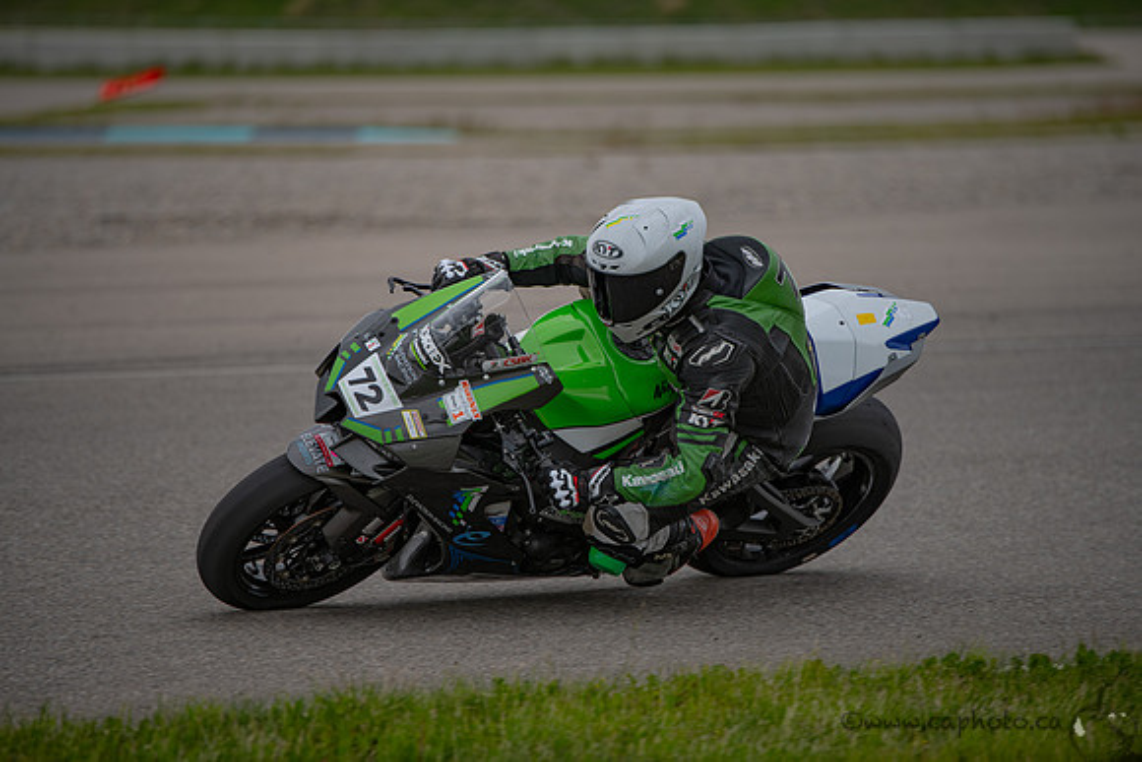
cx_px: 571
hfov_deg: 10.3
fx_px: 6346
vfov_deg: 6.9
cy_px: 381
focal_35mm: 200
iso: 125
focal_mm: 200
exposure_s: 1/1600
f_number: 2.8
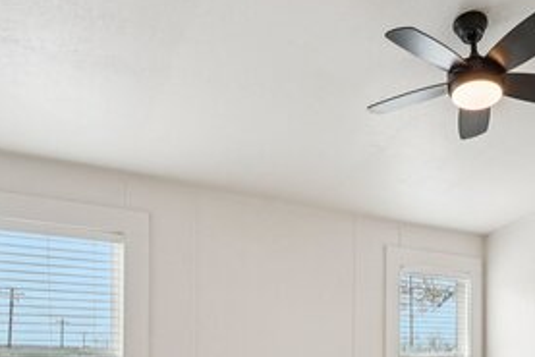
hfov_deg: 47.8
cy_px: 356
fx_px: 567
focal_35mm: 38
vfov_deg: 32.2
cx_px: 427
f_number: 8
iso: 100
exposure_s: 1/40
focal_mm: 16.5
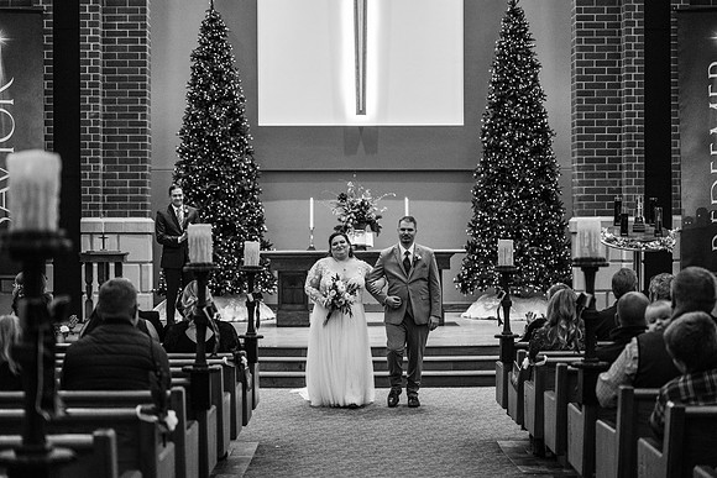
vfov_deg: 19.1
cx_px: 358
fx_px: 1421
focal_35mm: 71
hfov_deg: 28.3
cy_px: 239
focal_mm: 70
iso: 2000
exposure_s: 1/250
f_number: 2.8
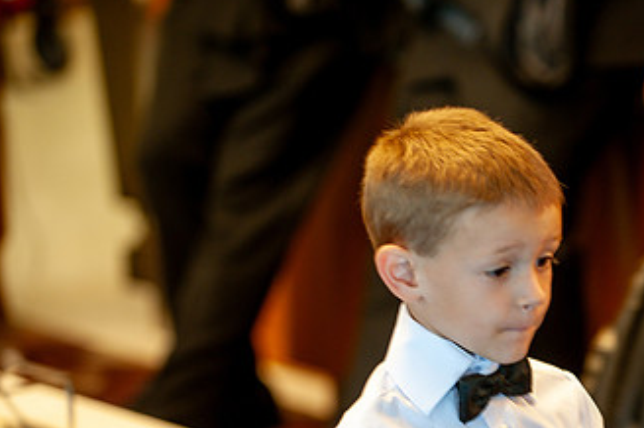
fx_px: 3663
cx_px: 495
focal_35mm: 205
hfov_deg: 10.0
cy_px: 351
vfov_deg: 6.7
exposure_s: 1/25
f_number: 2.8
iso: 500
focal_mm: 116
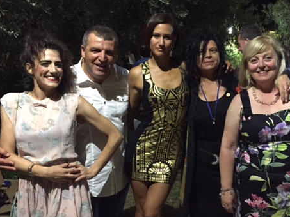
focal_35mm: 41
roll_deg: -1.3
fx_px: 344
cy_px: 126
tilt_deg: -11.0
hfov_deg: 45.5
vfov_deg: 35.1
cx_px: 176
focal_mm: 4.15
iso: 400
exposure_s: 1/17
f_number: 2.2
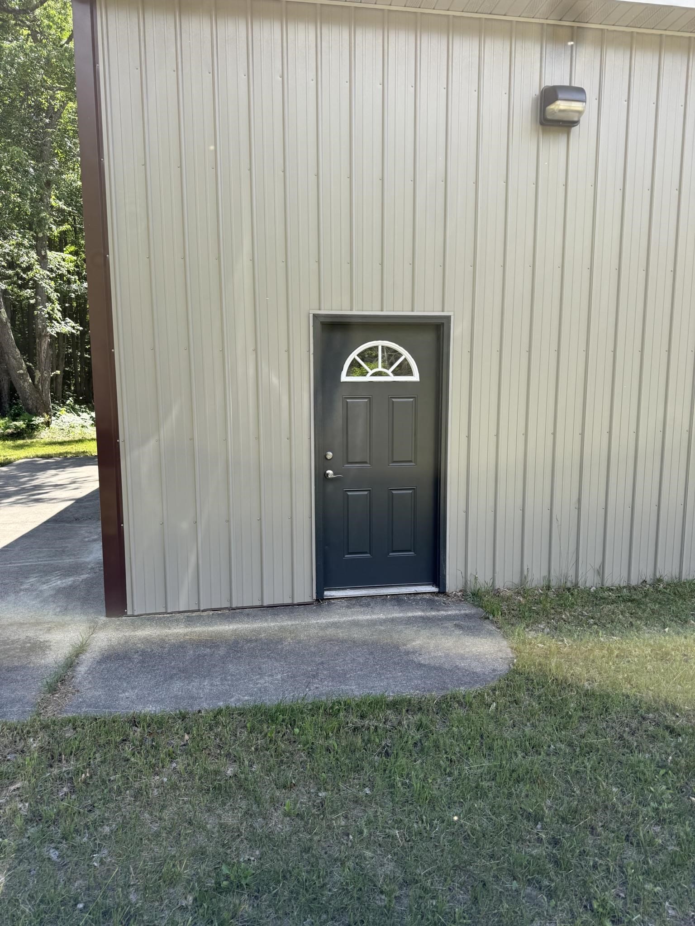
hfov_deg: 56.8
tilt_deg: -5.8
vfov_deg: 71.6
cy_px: 463
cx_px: 348
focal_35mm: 24
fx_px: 642
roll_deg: -1.1
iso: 80
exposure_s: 1/858
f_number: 1.78
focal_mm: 6.76
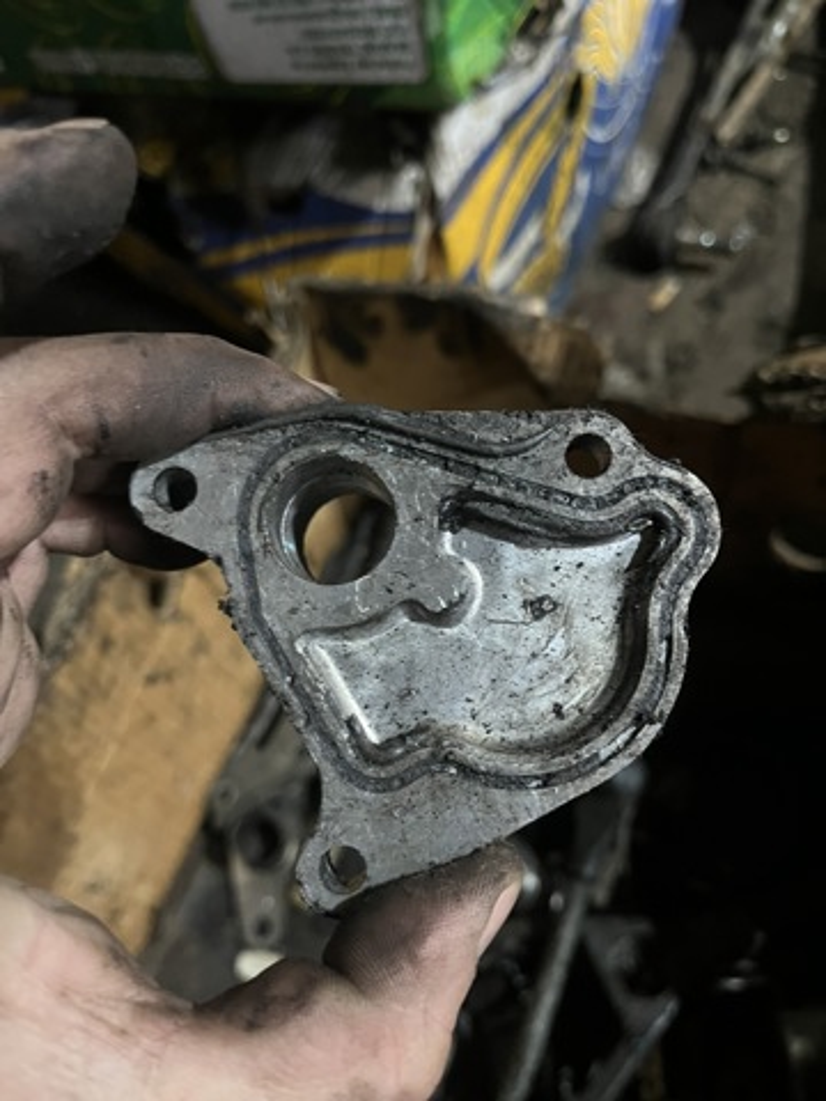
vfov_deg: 67.3
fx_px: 827
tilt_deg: -61.6
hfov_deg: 53.1
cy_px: 550
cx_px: 413
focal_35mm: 26
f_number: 1.6
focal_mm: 5.1
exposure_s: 1/25
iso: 640
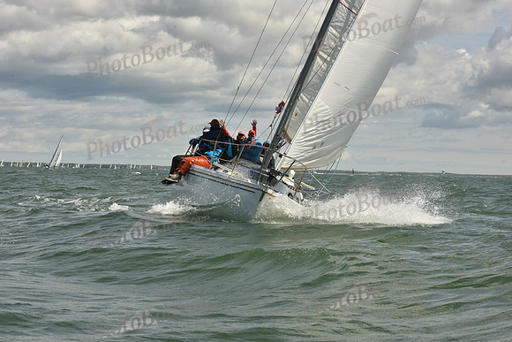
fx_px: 1309
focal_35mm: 92
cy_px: 171
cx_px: 256
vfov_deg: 14.9
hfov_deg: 22.1
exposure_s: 1/800
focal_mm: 92
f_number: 13
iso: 320
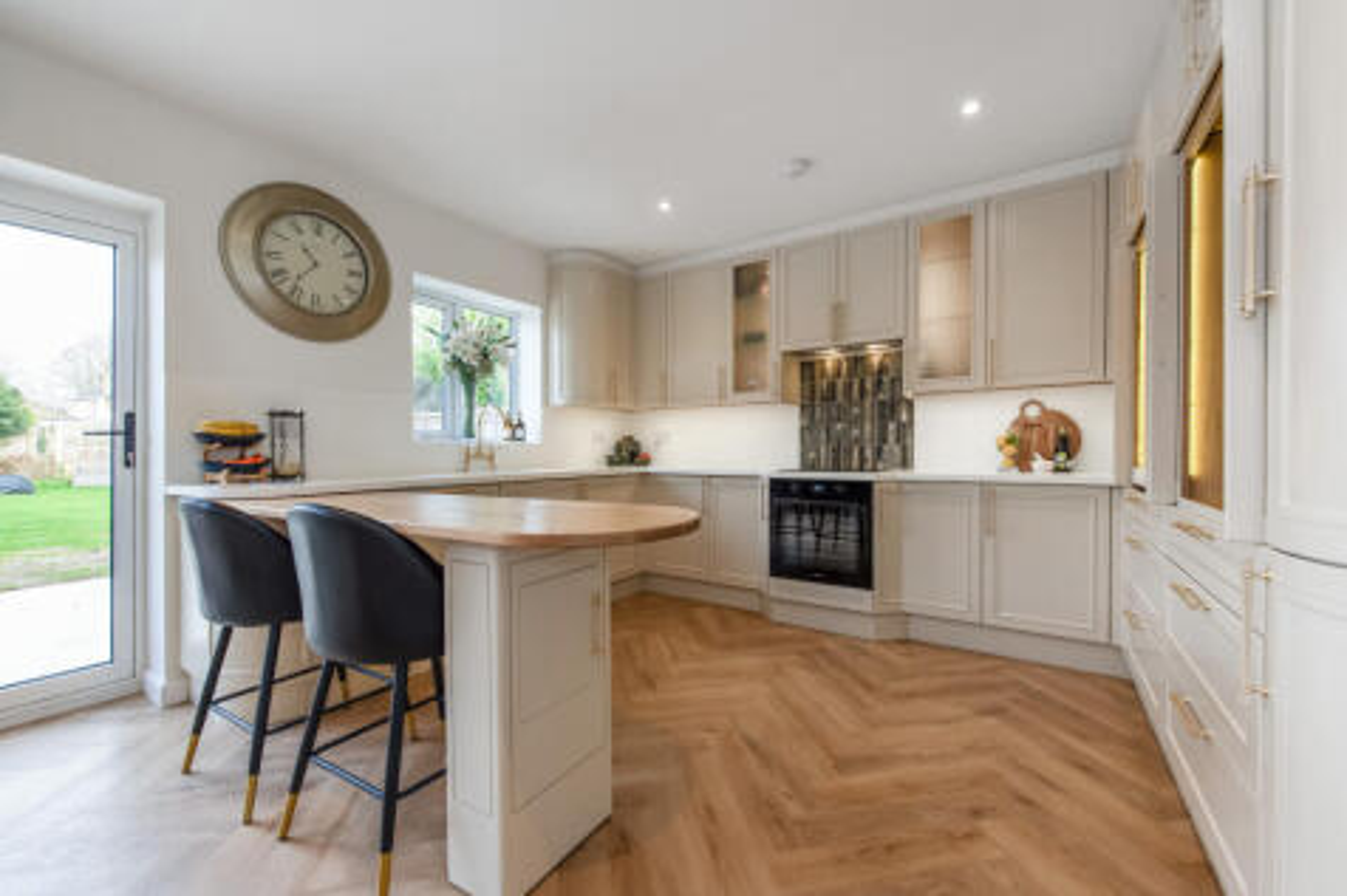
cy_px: 448
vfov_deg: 81.2
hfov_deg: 104.3
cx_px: 674
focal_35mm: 14
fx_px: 524
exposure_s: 1/20
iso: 200
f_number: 7.1
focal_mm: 14
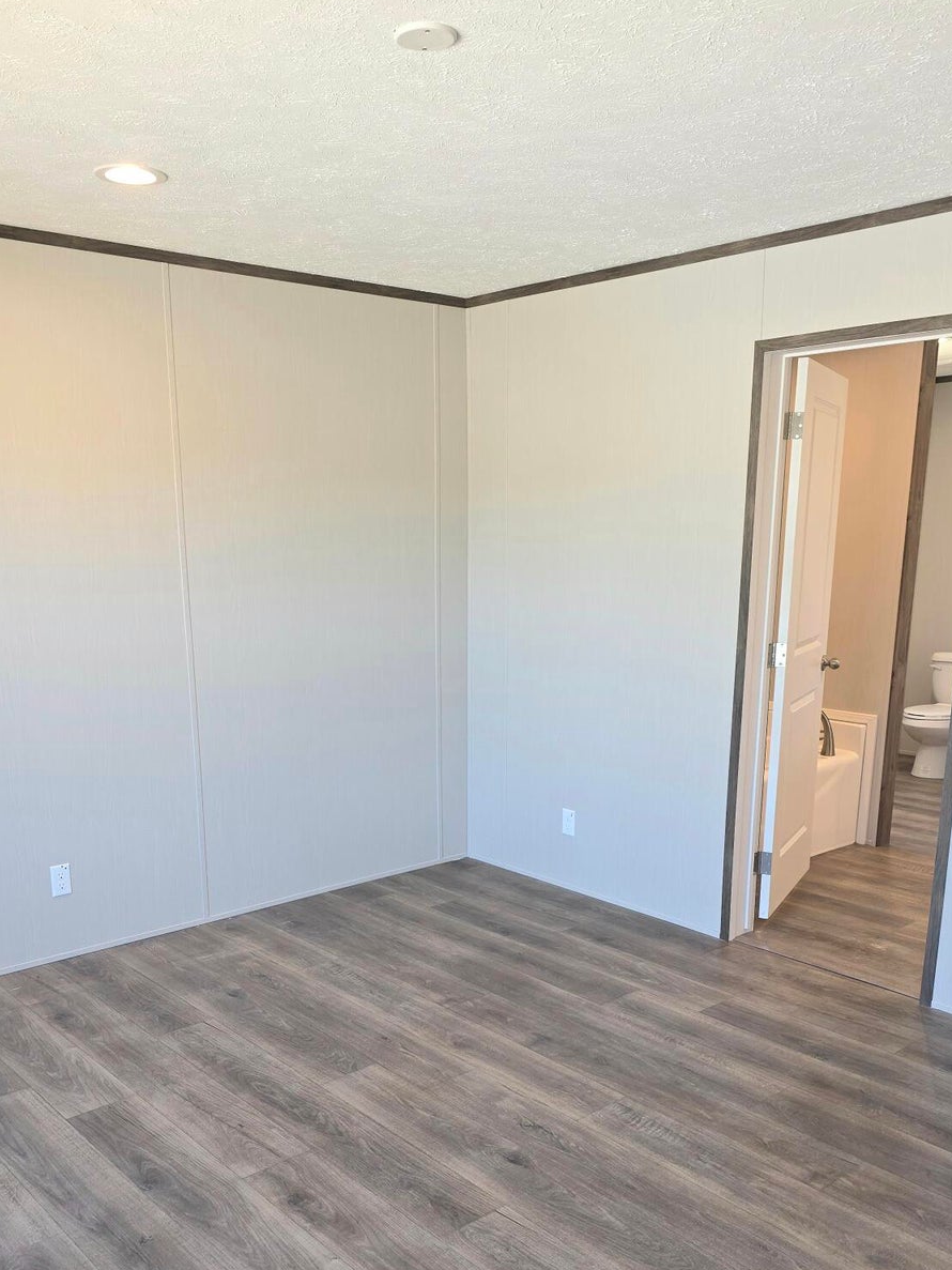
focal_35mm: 31
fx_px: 1137
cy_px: 810
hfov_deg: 45.4
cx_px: 451
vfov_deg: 57.5
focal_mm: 6.3
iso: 50
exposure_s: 1/60.2
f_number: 1.7
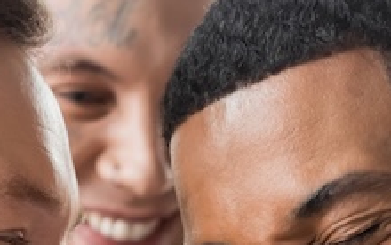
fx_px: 2283
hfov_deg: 9.7
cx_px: 425
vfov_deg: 6.0
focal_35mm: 214
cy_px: 441
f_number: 2.8
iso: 500
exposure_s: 1/100
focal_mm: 44
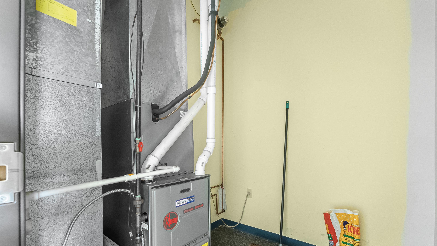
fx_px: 187
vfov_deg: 66.3
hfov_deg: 99.0
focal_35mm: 16
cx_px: 222
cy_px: 144
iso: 10000
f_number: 6.3
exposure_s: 1/25
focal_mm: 15.1
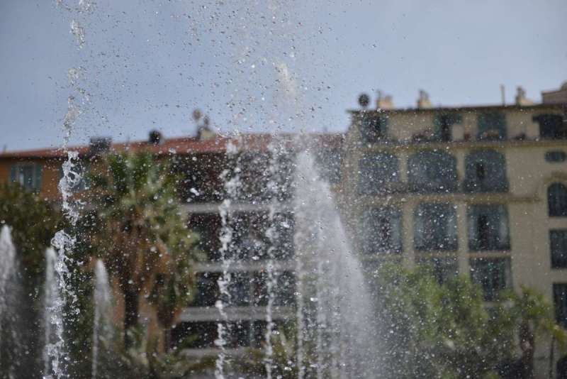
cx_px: 284
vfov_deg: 19.5
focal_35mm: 70
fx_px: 1103
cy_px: 190
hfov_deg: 28.8
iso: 280
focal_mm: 70
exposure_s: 1/3200
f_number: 2.8
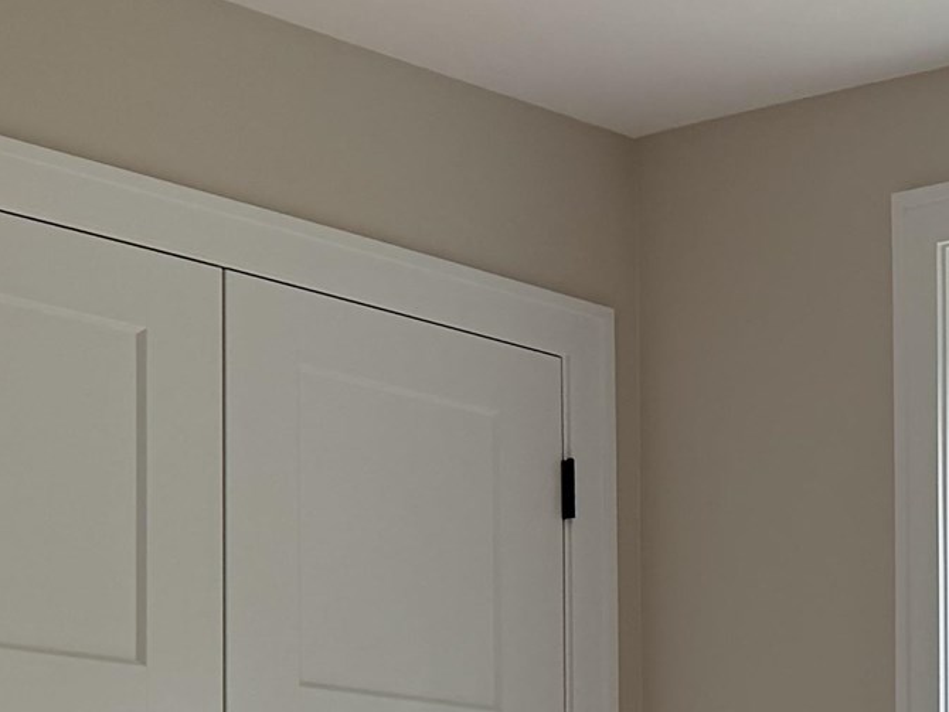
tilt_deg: +0.8
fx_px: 3017
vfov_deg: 12.9
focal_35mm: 110
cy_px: 1018
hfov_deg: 16.5
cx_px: 1358
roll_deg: +0.2
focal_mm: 6.76
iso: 100
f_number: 1.78
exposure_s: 1/683
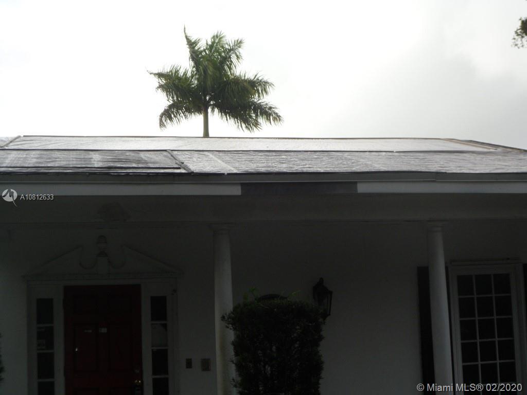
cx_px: 264
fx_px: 1035
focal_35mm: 68
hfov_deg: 28.6
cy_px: 198
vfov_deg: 21.6
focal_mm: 10.6
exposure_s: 1/350
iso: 100
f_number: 4.7
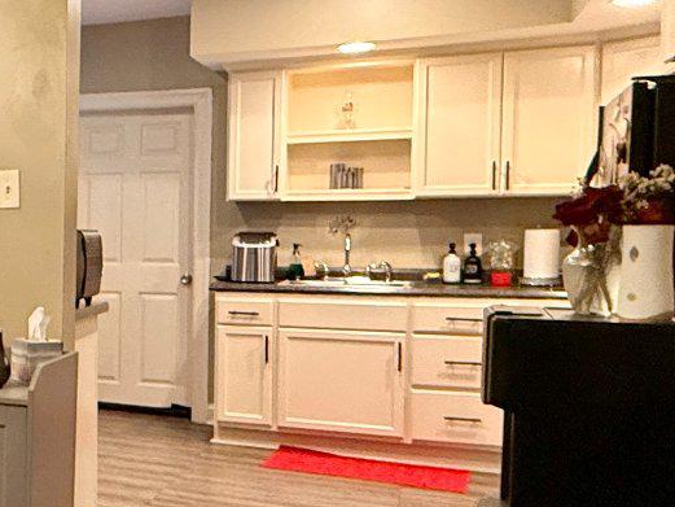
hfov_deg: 26.9
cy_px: 270
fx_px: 1073
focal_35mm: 55
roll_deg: +0.1
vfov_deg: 26.6
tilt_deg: -1.7
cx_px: -289
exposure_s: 1/60
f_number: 2.2
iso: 500
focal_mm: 2.22
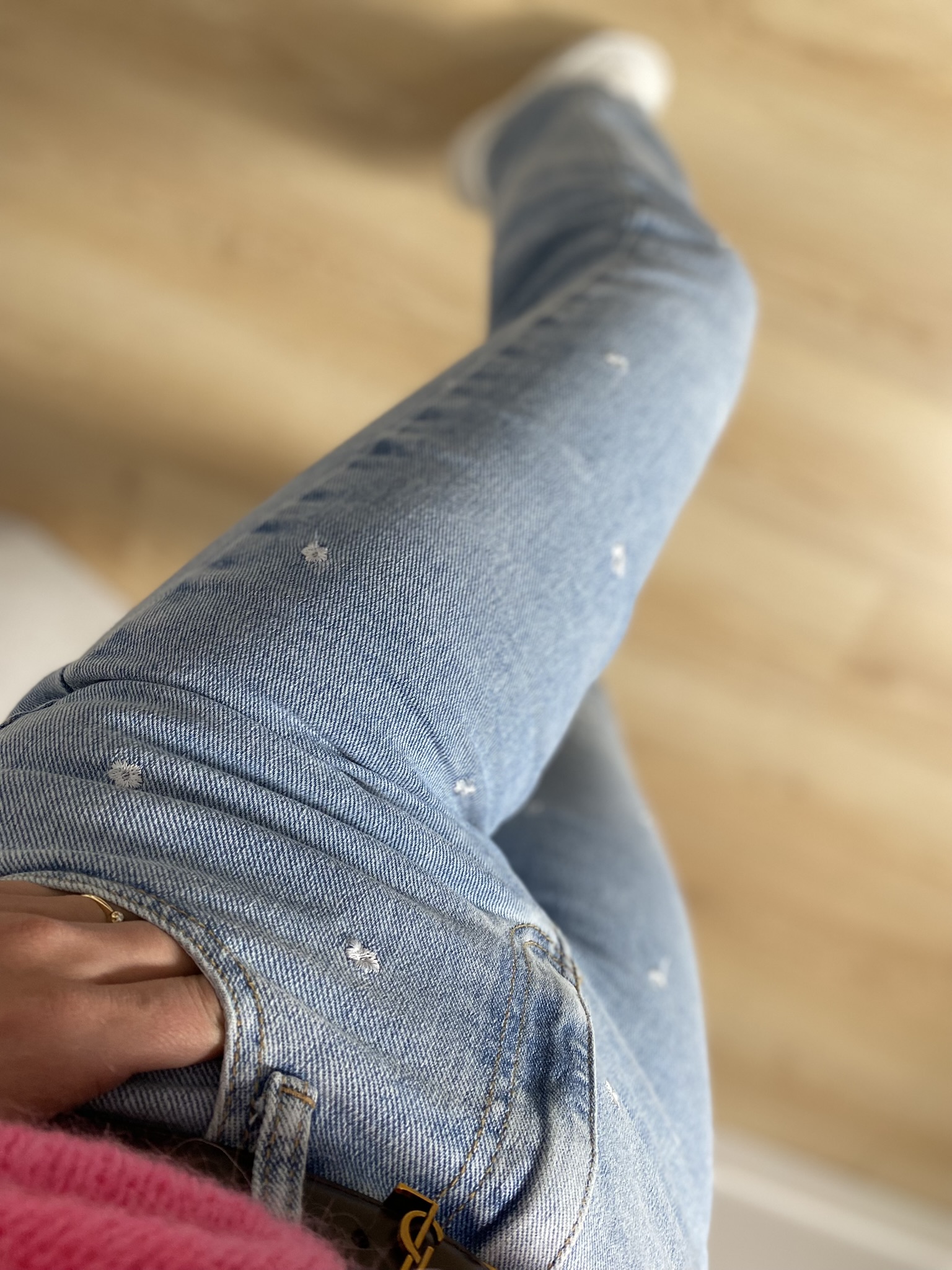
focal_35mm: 26
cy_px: 635
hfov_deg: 53.1
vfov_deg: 67.3
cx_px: 476
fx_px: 953
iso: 125
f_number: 1.8
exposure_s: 1/93
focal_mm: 4.25
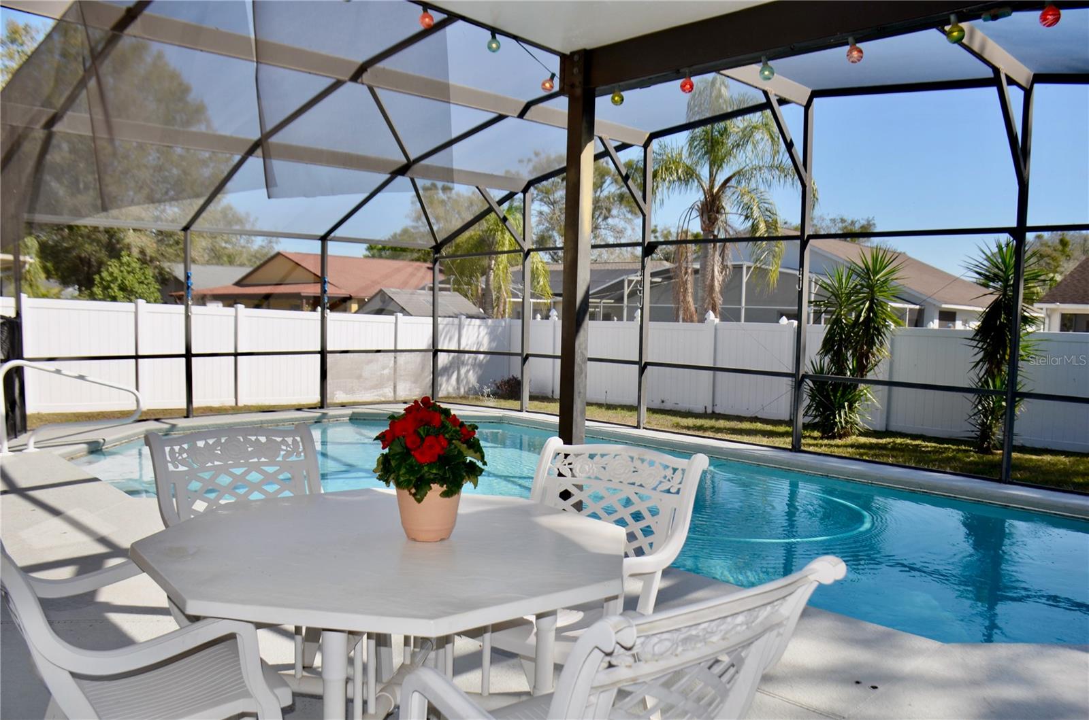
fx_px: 815
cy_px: 360
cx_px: 544
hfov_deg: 67.5
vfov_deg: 47.7
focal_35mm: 27
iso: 100
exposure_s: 1/250
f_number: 6.3
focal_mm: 18
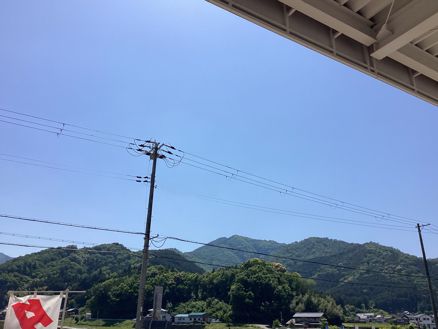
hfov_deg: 56.8
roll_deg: -0.2
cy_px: 166
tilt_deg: +22.4
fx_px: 405
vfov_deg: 44.2
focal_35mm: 32
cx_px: 225
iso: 25
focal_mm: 3.3
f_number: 2.4
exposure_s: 1/2809
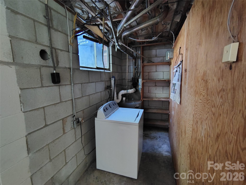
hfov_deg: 94.5
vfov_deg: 78.1
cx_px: 123
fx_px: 114
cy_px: 92
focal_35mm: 16
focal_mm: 2.13
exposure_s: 1/20
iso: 1792
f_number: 2.2
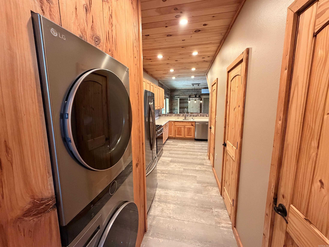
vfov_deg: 85.7
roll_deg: +0.7
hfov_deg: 102.1
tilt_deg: -8.6
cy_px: 124
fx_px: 133
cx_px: 164
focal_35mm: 14
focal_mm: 2.22
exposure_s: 1/60
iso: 500
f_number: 2.2
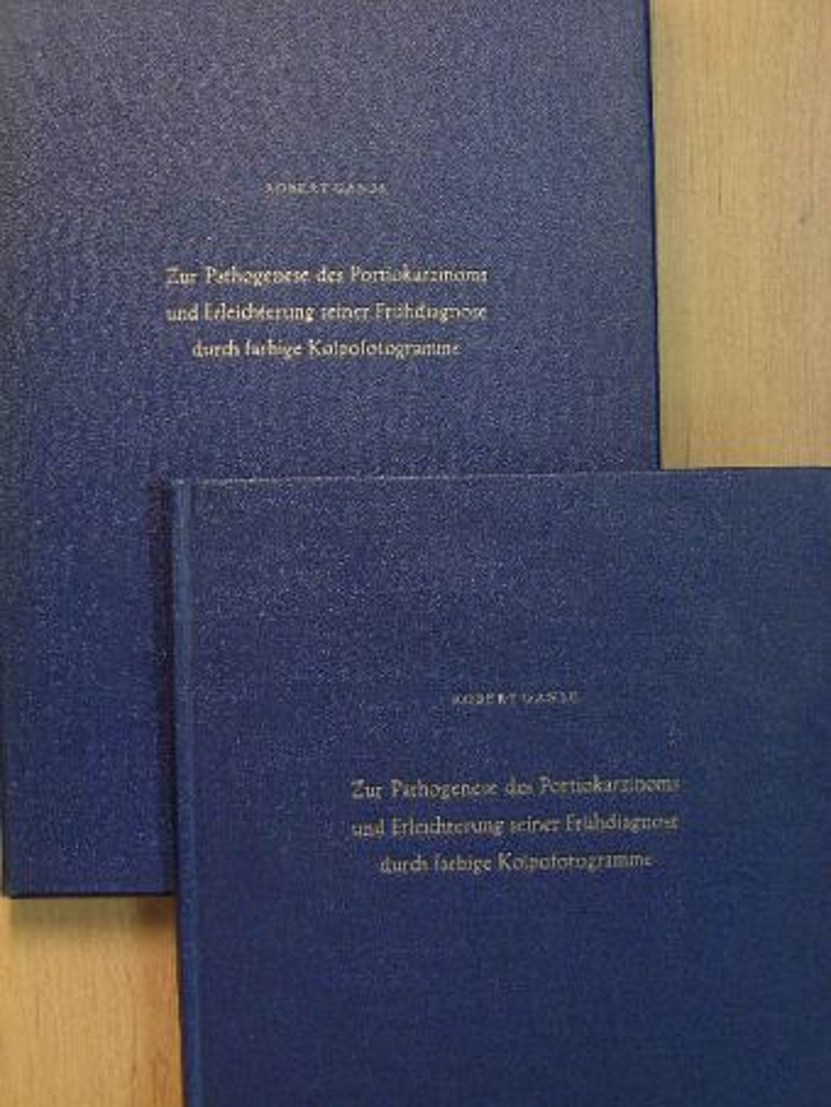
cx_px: 416
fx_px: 1696
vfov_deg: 36.2
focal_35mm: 53
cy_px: 554
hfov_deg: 27.5
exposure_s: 1/26.6
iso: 200
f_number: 3.5
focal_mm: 8.8
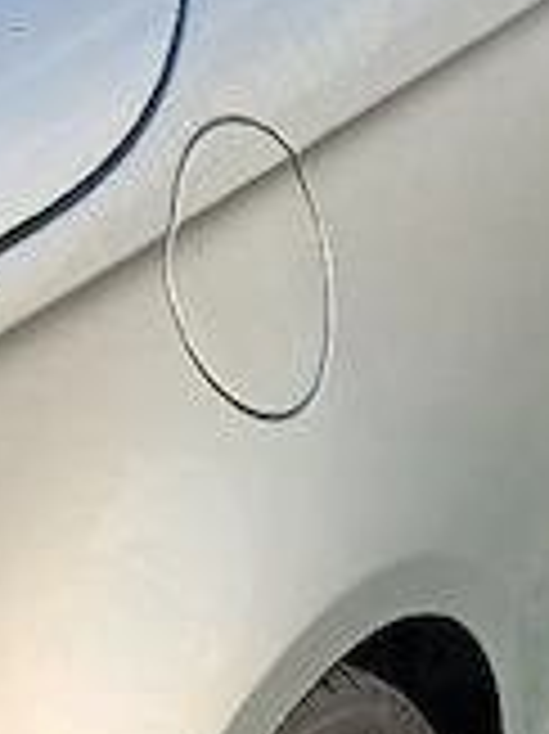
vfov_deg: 15.0
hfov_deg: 11.5
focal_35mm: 128
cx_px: 522
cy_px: 838
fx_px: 2710
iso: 20
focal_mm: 3.98
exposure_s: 1/200
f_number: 1.8
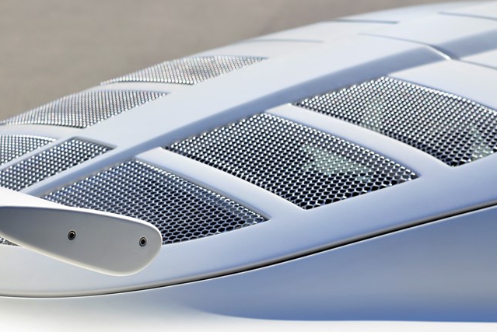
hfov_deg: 11.4
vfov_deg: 7.6
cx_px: 134
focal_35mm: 180
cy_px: 181
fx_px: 2487
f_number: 8
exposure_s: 1/160
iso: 100
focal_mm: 120
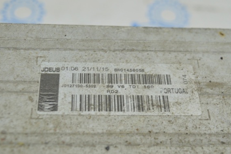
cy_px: 75
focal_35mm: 64
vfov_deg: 21.2
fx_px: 410
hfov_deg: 31.4
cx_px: 106
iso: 400
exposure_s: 1/40
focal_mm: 38
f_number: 5.6
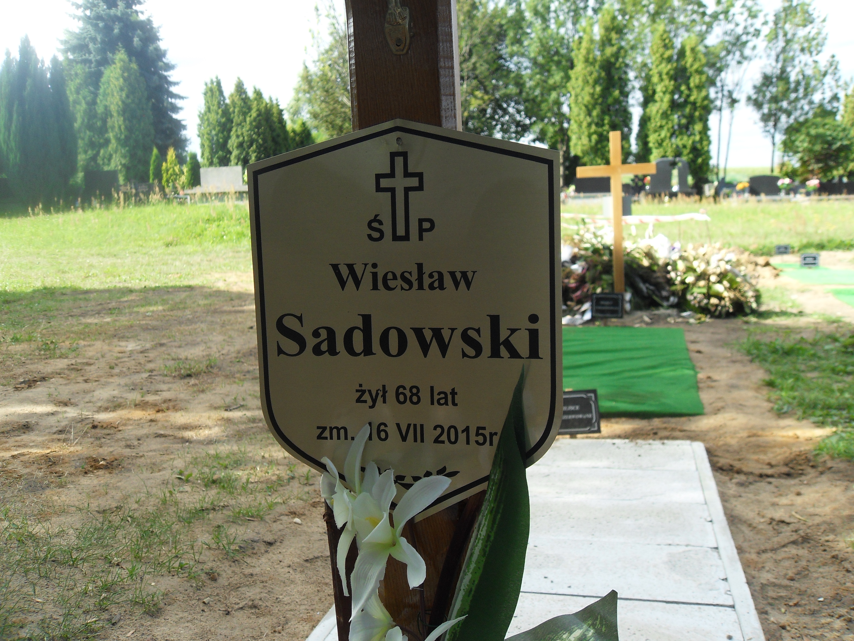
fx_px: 863
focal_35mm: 35
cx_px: 427
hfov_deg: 52.6
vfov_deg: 40.7
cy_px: 320
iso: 80
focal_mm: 6.3
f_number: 3.5
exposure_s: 1/250
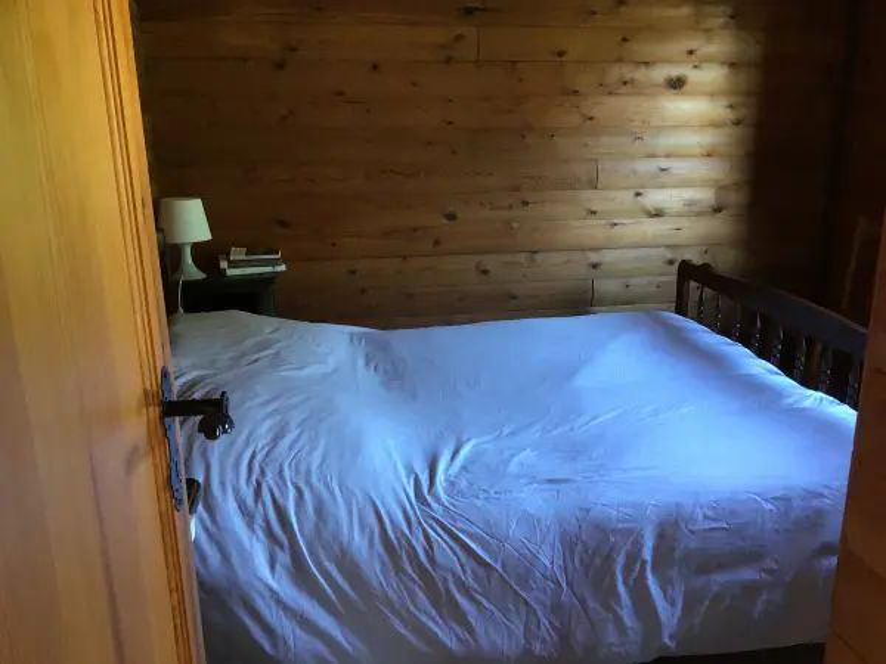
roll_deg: -0.7
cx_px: 443
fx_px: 793
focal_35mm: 31
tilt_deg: -16.8
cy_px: 332
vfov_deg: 45.4
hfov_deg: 58.4
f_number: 2.4
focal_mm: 3.3
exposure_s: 1/25
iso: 250
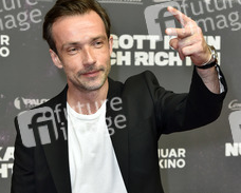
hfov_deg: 16.7
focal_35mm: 115
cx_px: 103
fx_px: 821
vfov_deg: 13.3
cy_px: 175
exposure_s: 1/200
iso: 1000
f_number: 5.6
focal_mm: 70
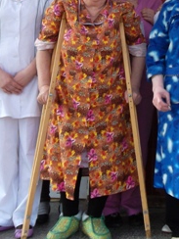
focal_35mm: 76
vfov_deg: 24.6
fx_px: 524
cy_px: 7
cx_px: 209
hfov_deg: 18.5
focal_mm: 4.9
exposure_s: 1/120
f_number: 3.5
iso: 80
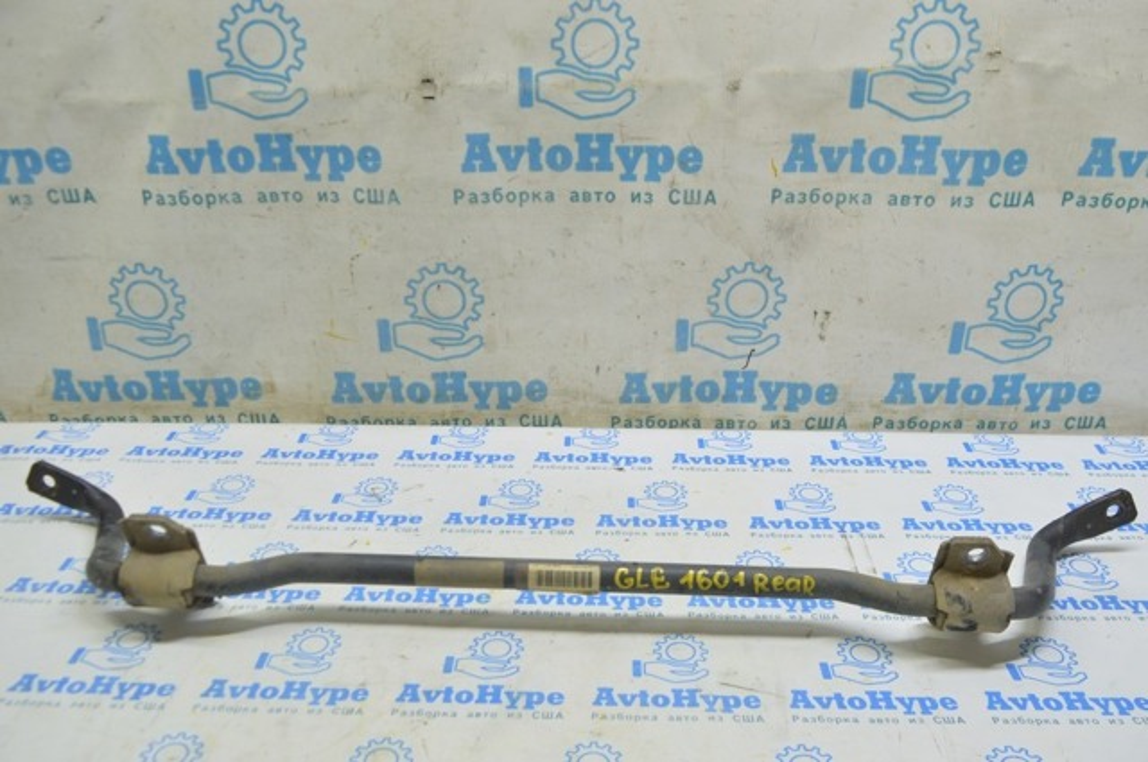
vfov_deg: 39.9
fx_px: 1051
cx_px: 574
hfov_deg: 57.3
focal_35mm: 33
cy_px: 381
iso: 400
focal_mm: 22
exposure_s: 1/20
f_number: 5.6
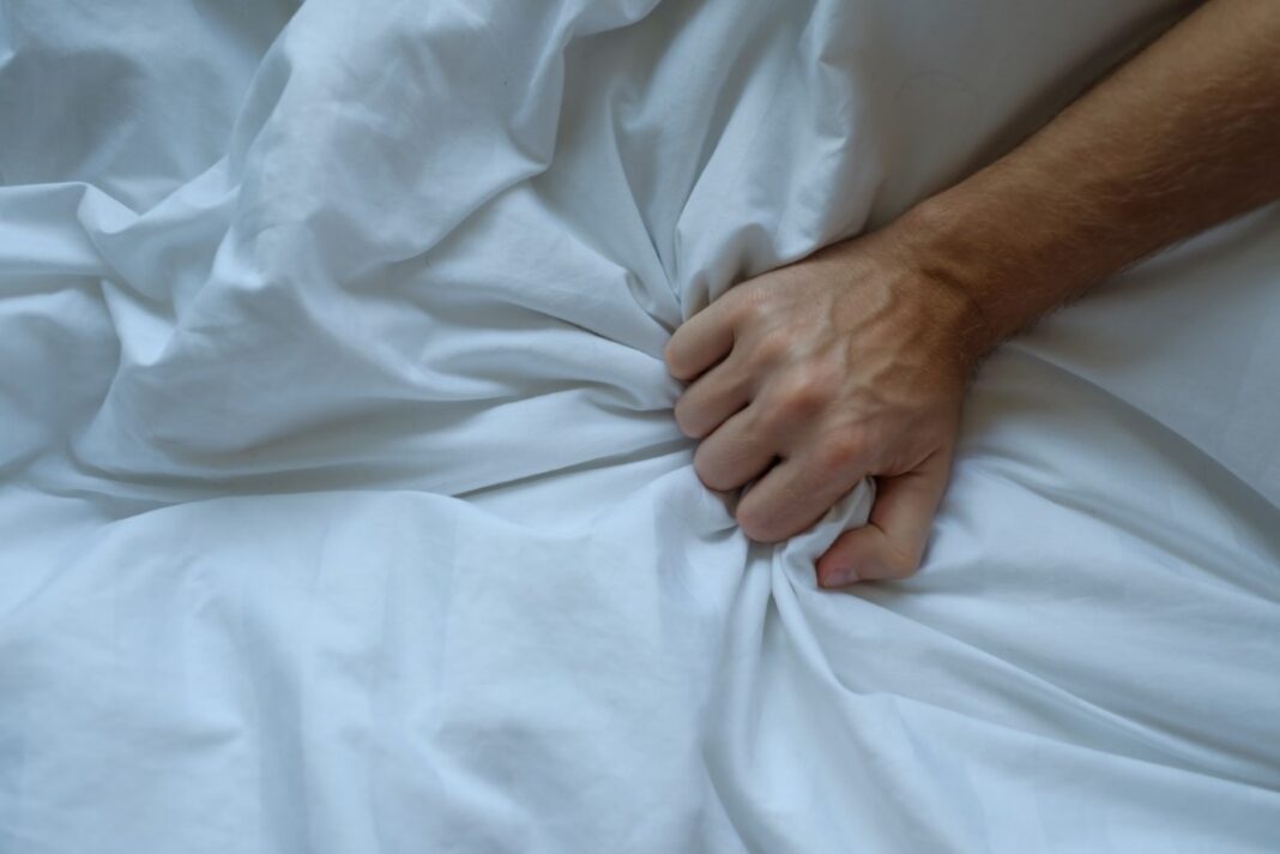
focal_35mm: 35
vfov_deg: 37.9
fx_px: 1244
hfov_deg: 54.4
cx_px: 640
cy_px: 427
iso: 200
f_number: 2.8
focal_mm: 23
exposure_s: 1/450
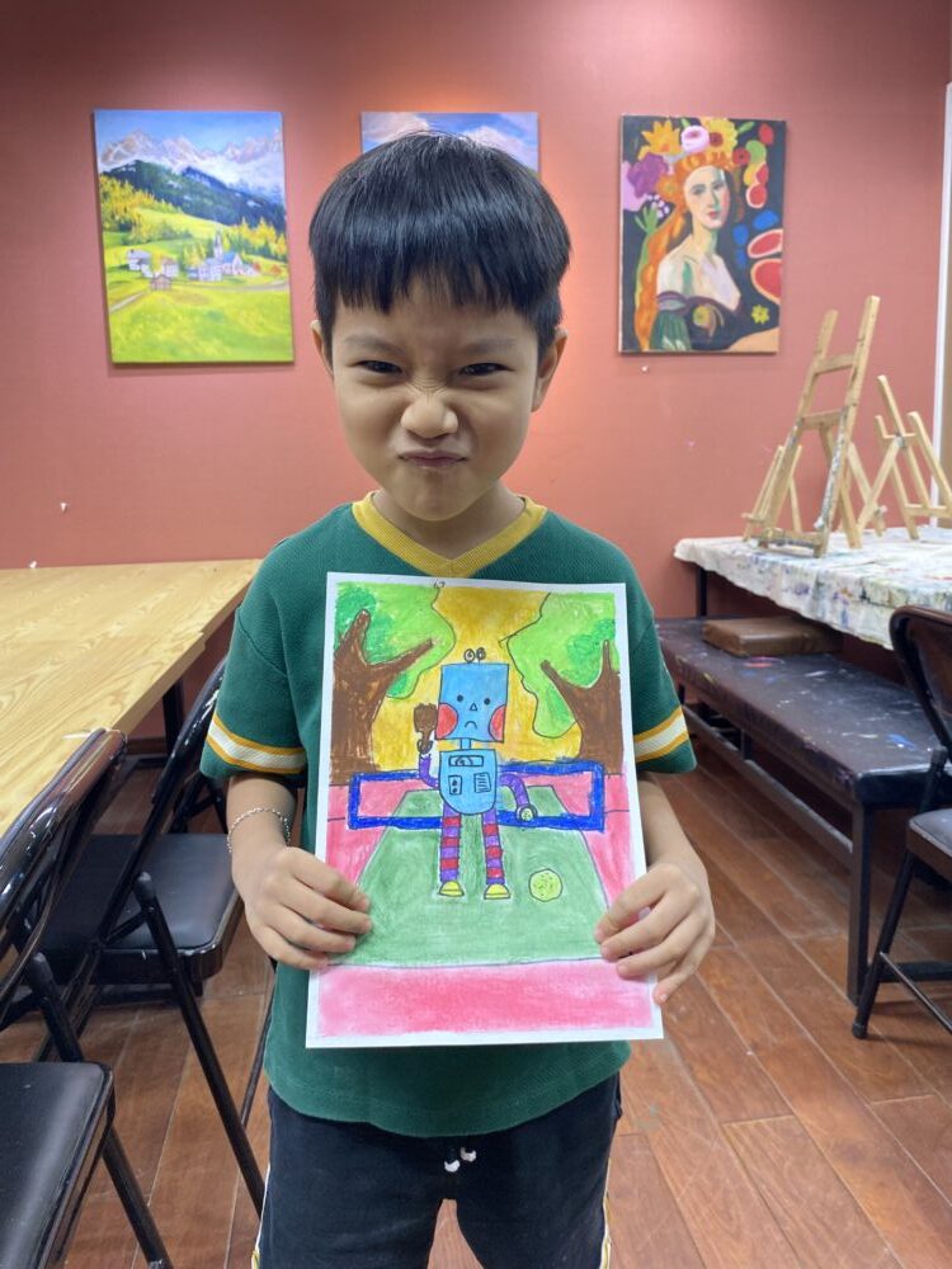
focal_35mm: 26
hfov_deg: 53.1
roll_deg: +0.6
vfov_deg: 67.3
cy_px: 634
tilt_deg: -8.1
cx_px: 476
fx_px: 953
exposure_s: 1/100
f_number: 1.8
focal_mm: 4.25
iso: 125
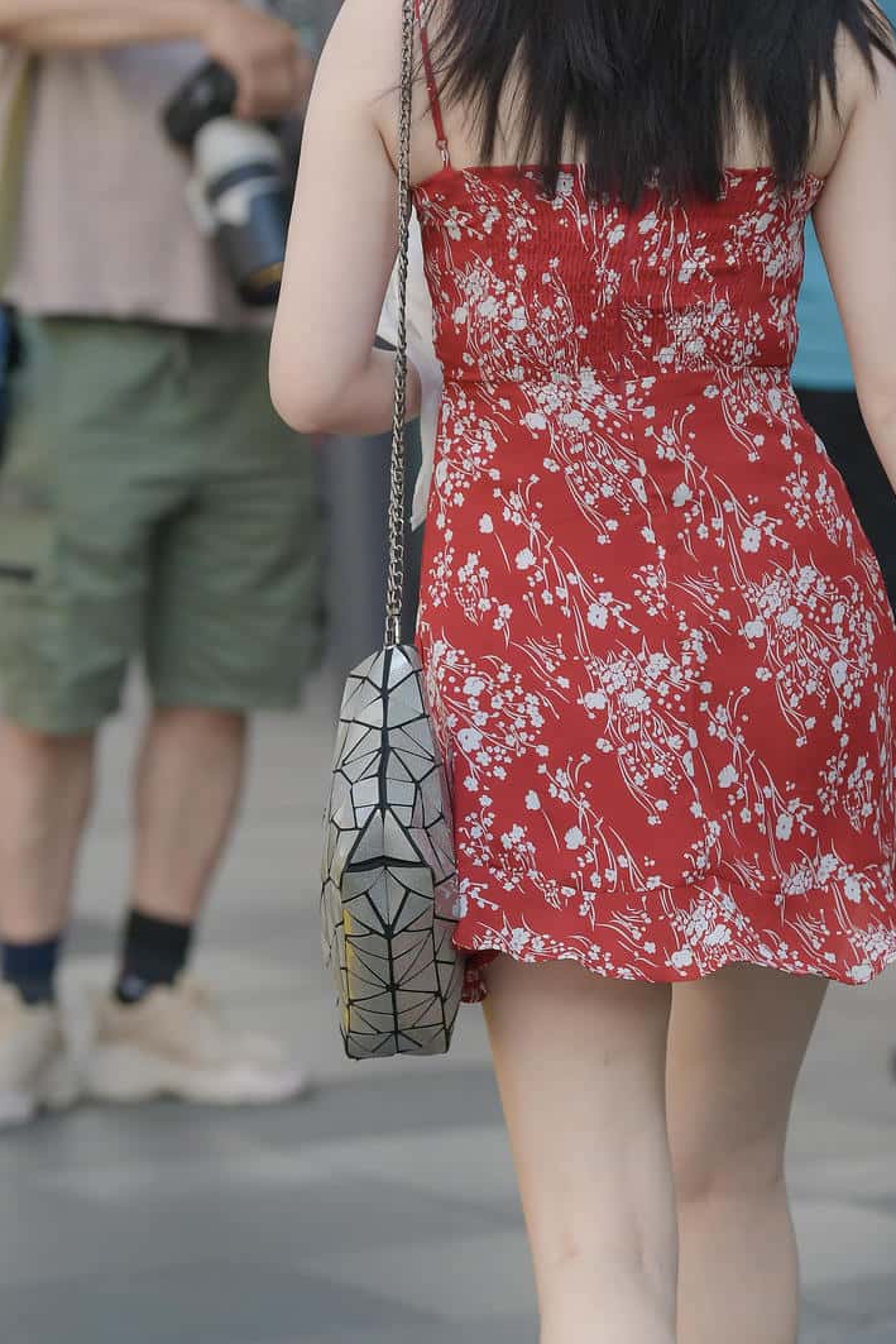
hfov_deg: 4.2
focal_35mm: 325
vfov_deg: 6.3
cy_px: 687
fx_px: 12128
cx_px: 591
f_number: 4
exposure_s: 1/800
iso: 320
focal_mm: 135
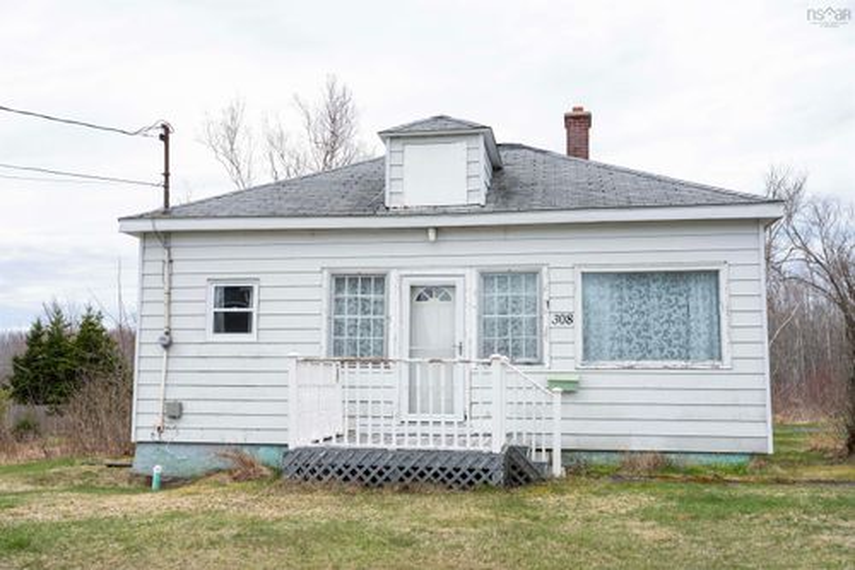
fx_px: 831
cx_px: 428
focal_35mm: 35
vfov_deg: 37.8
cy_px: 285
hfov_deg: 54.5
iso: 200
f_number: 5.6
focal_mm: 35
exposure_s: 1/1000
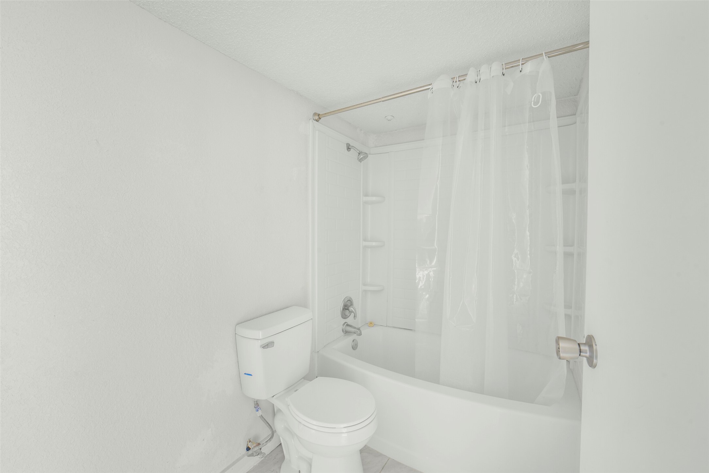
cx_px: 354
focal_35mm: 14
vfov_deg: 81.2
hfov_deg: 104.2
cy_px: 236
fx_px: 276
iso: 500
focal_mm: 14
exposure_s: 6
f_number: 11
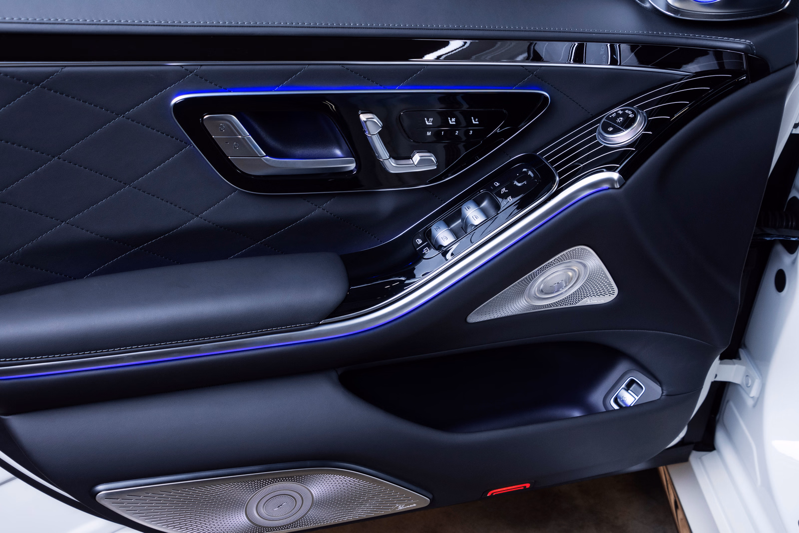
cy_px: 266
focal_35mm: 33
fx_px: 732
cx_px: 400
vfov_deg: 40.0
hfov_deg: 57.2
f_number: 5
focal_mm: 22
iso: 640
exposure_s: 1/40
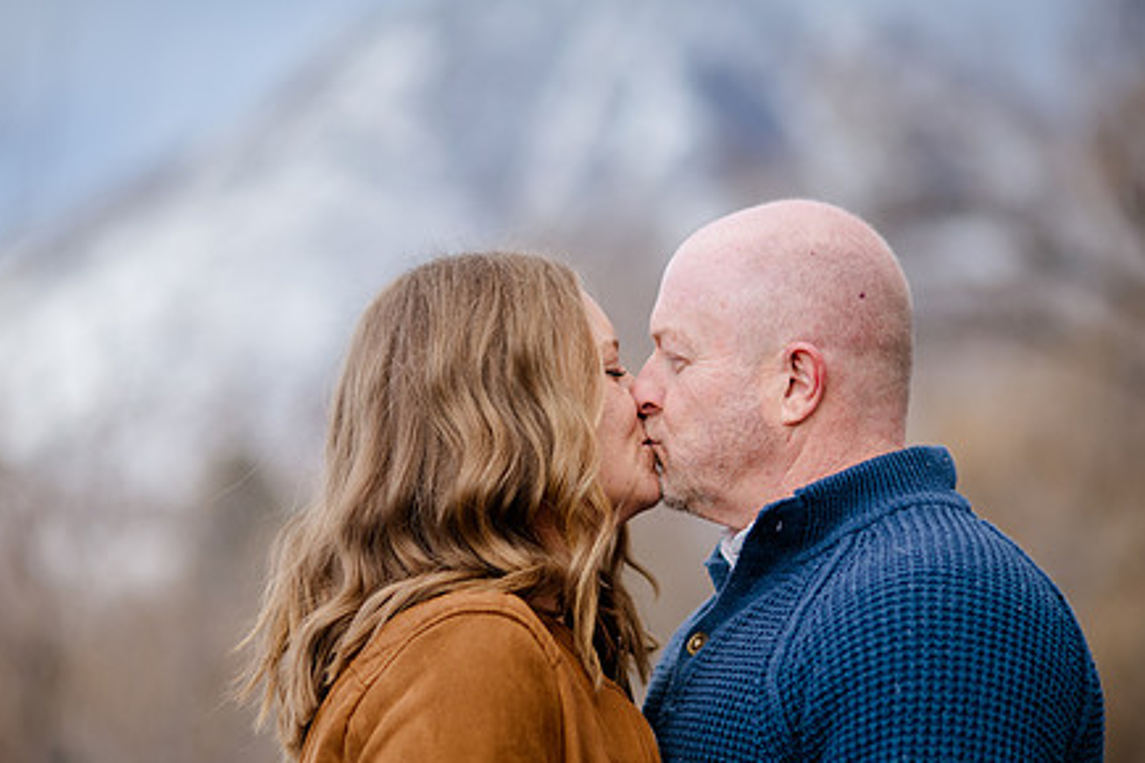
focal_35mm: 140
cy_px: 506
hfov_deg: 14.7
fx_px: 4452
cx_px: 534
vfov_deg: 9.8
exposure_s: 1/1250
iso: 200
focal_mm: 105
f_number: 2
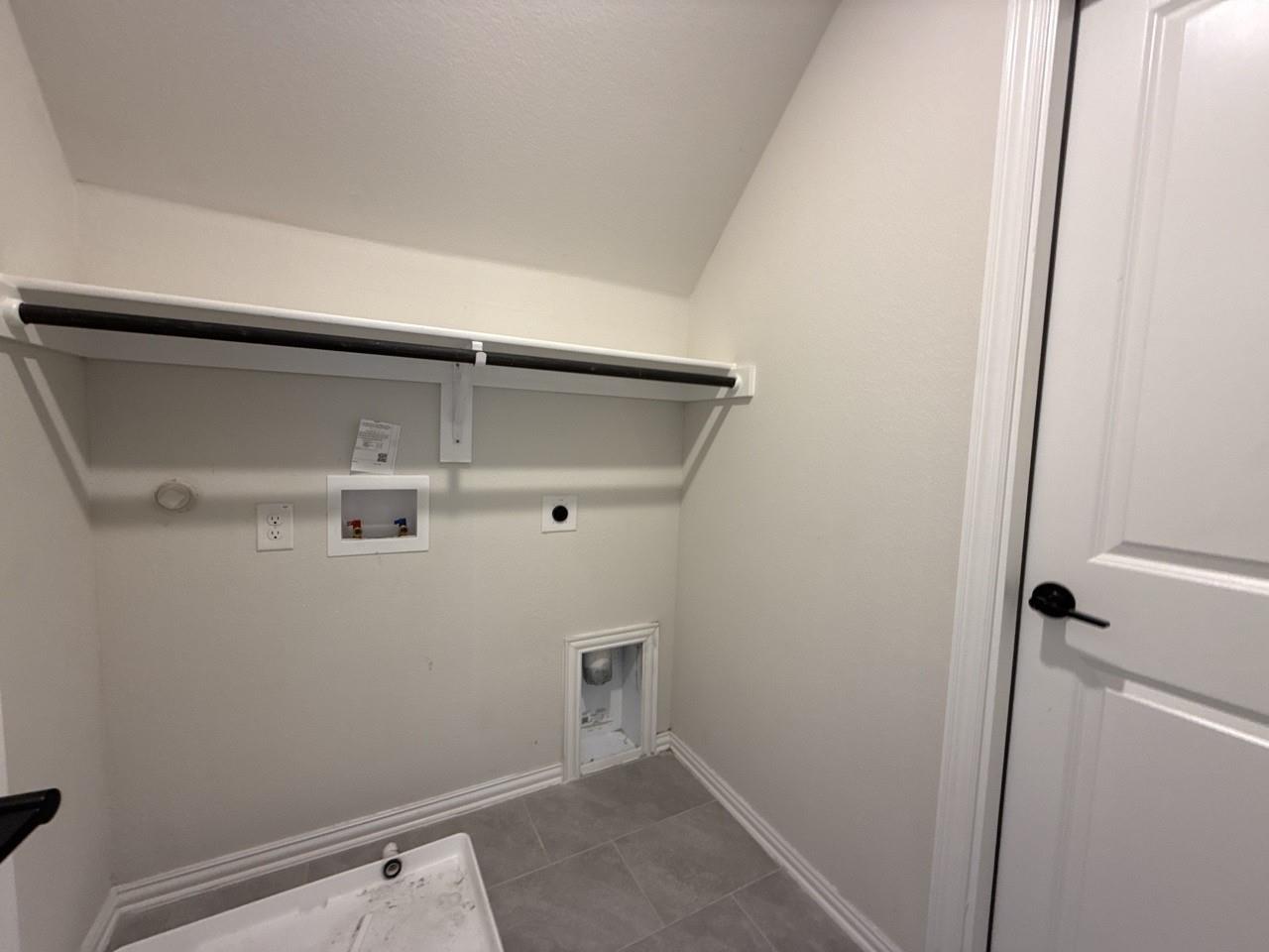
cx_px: 634
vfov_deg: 85.7
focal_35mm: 14
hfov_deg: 102.1
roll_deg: -2.1
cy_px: 476
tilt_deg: -4.3
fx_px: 513
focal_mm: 2.22
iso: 100
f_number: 2.2
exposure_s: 1/34
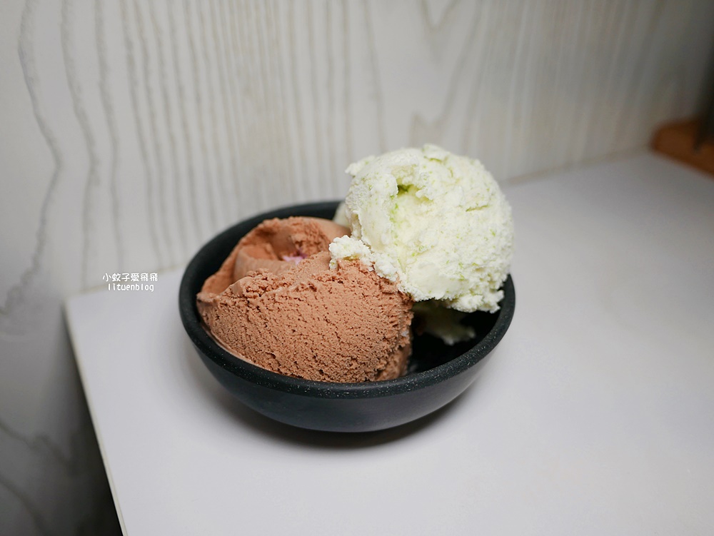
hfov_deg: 63.4
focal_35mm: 28
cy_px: 268
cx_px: 357
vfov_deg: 49.8
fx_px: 578
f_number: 2.5
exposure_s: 1/320
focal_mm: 14
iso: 200
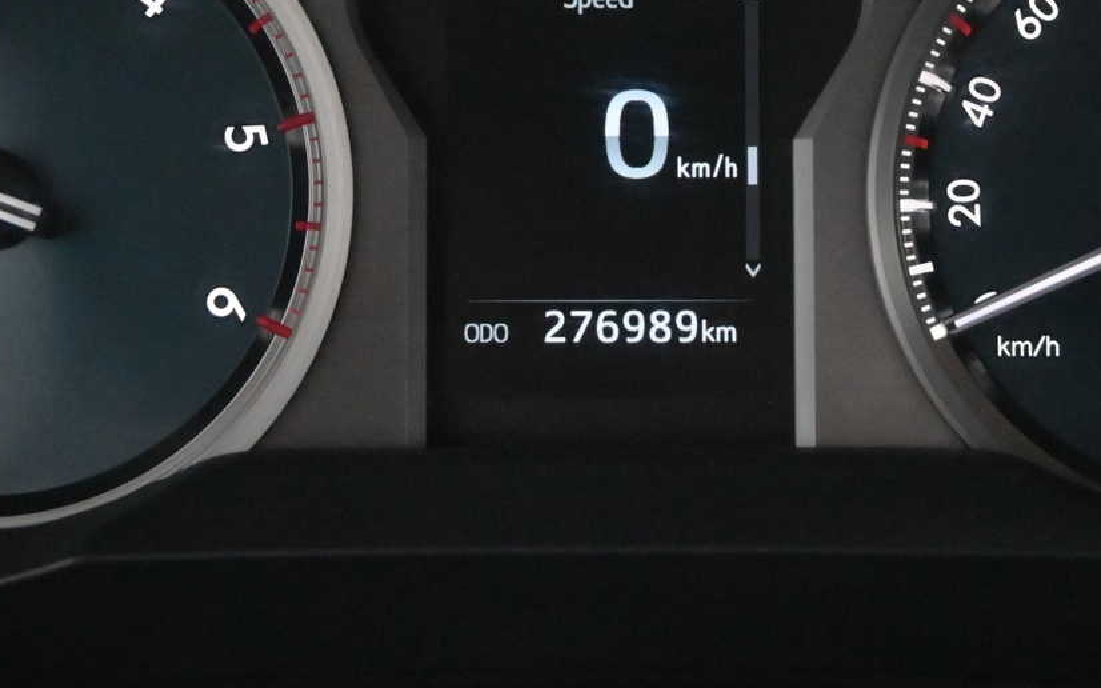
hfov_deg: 22.0
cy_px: 172
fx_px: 2835
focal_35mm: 94
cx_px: 621
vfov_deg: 13.8
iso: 7200
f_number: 5
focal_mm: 31.5
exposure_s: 1/50
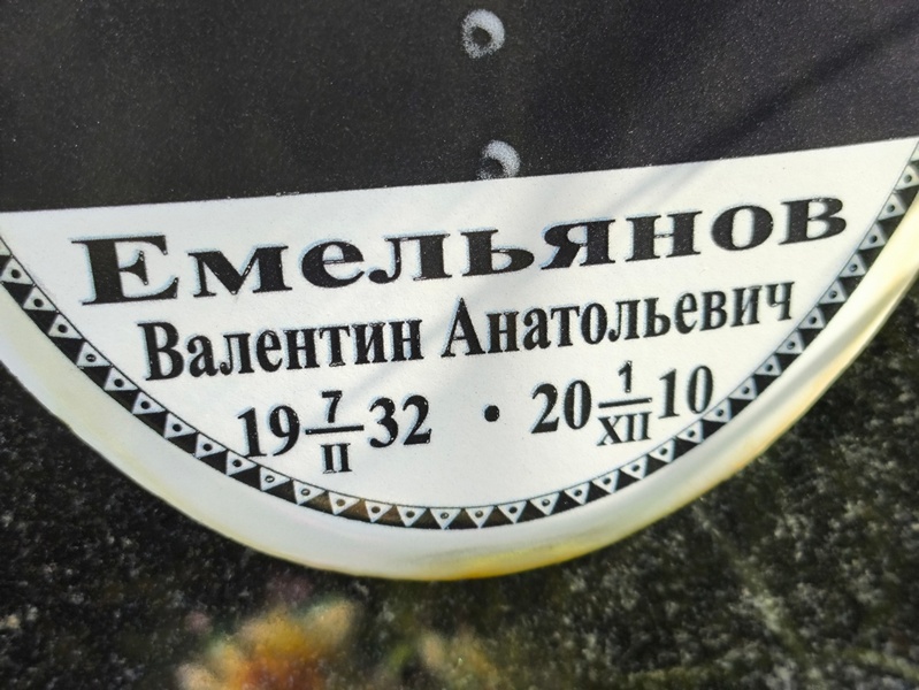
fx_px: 1328
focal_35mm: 50
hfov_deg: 38.2
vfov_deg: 29.1
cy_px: 345
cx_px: 460
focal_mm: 4.71
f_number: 1.7
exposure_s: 1/280
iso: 50
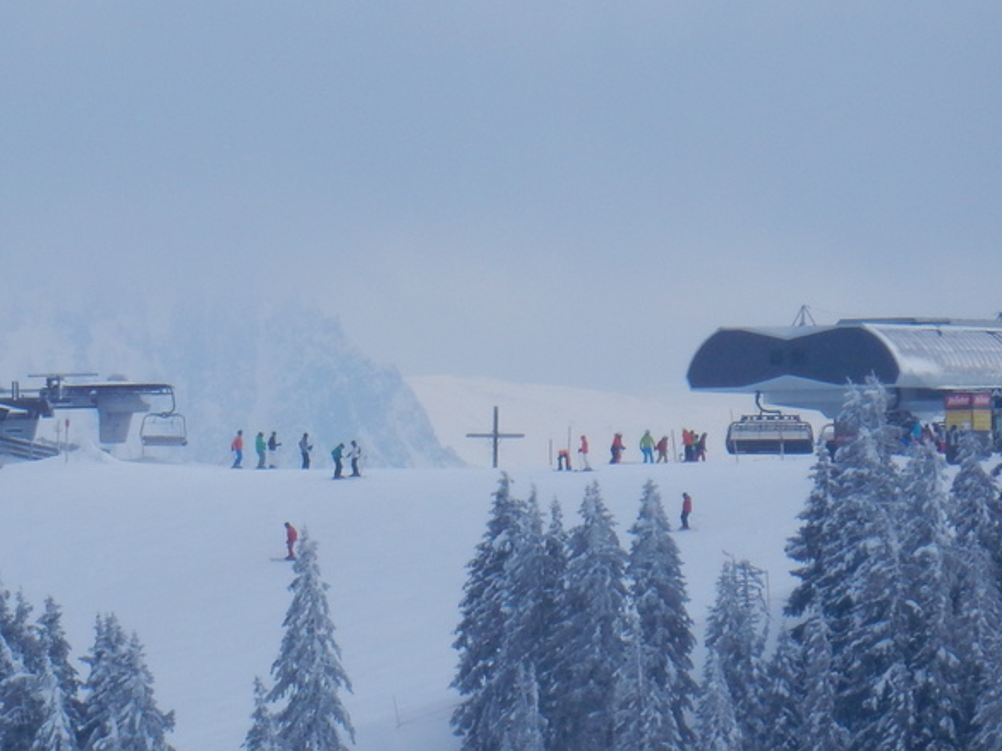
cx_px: 184
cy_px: 324
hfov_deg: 1.7
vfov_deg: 1.3
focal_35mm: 1167
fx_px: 33780
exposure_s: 1/500
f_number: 6.4
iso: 125
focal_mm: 94.9
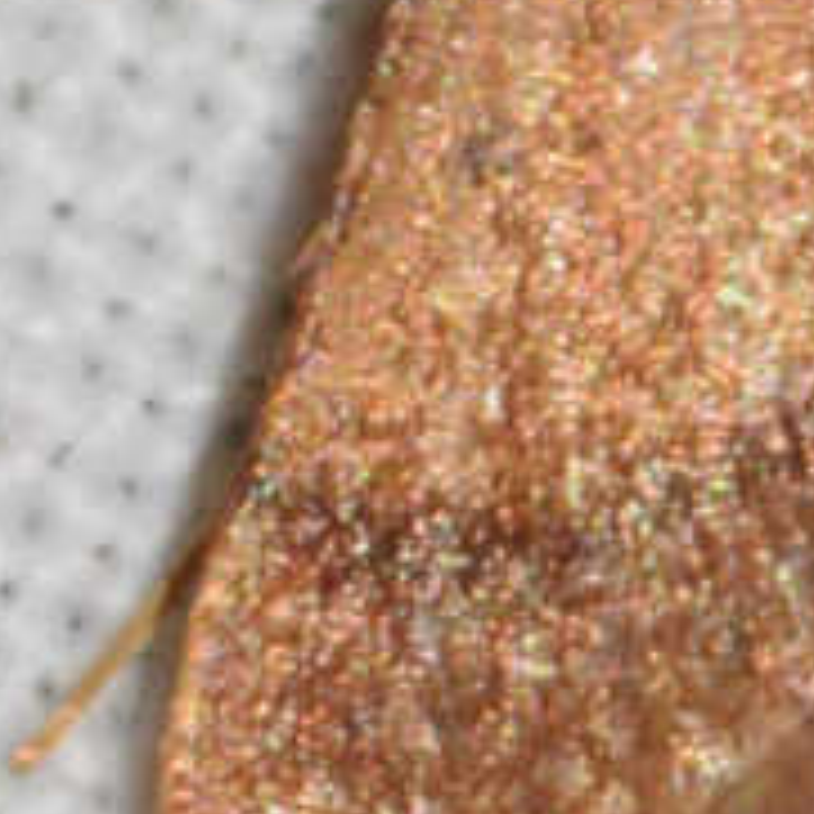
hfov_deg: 3.9
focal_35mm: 450
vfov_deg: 3.9
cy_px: -103
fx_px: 11972
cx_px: 859
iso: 100
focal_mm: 100
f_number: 20
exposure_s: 1/200
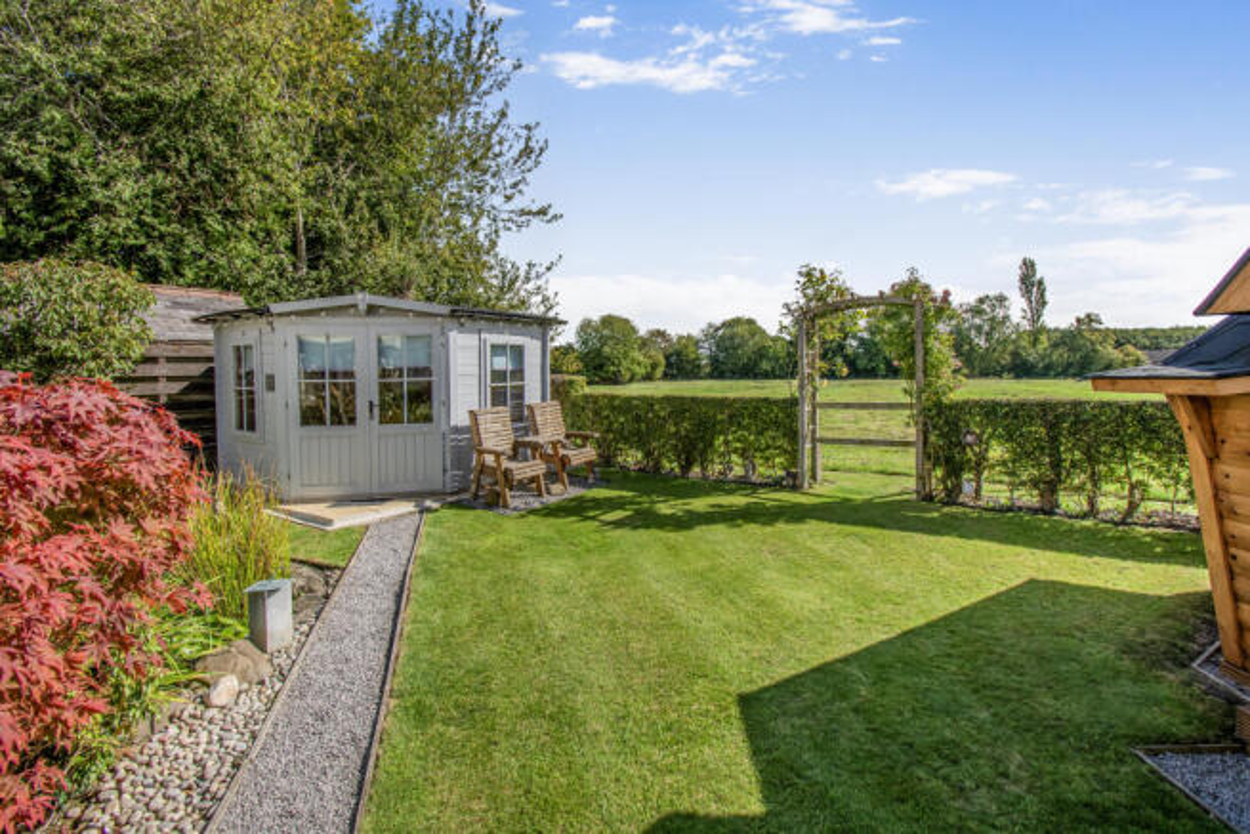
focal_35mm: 15
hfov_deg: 100.4
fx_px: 521
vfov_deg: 77.4
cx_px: 625
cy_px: 417
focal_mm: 10
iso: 200
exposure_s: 1/400
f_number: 8
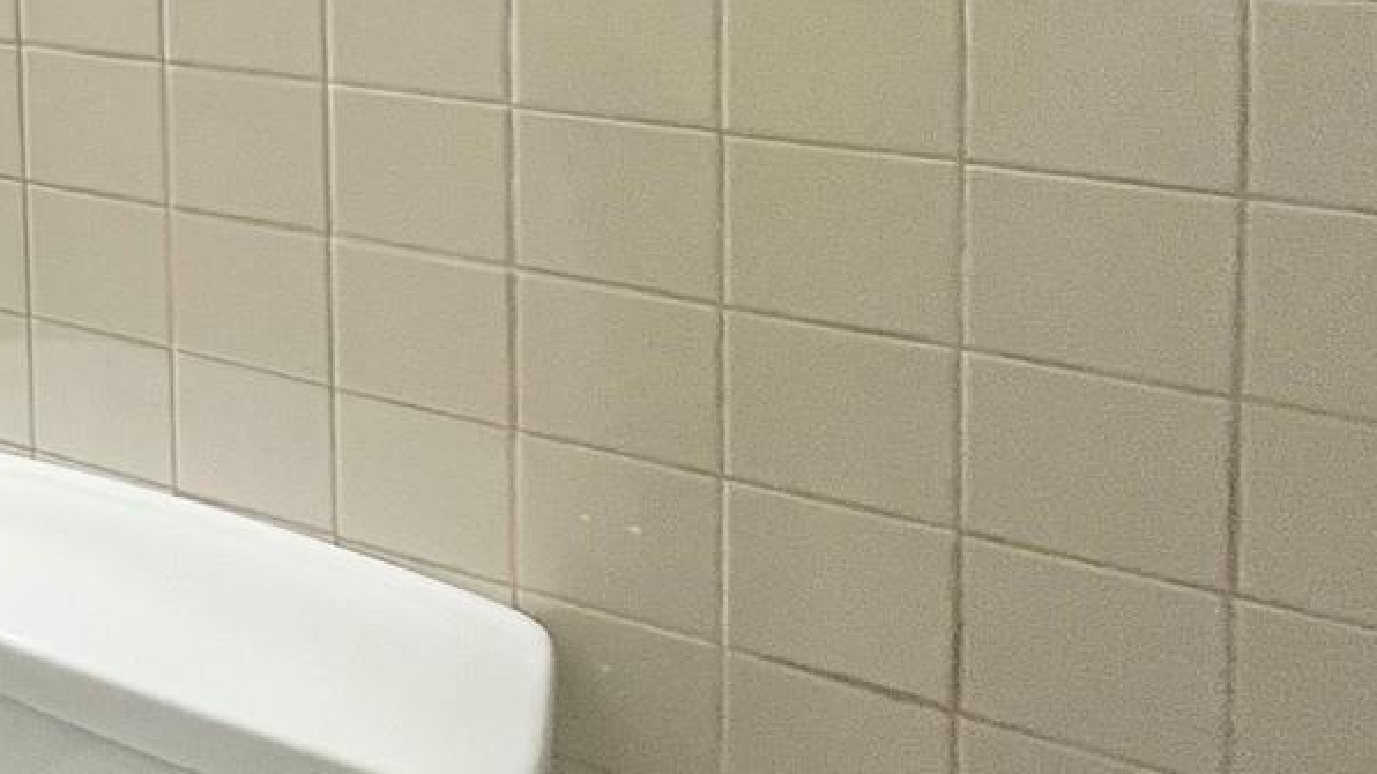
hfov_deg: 36.1
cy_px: -280
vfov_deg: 25.8
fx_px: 1387
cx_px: -393
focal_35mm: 38
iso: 200
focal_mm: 1.57
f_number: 1.8
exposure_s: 1/120
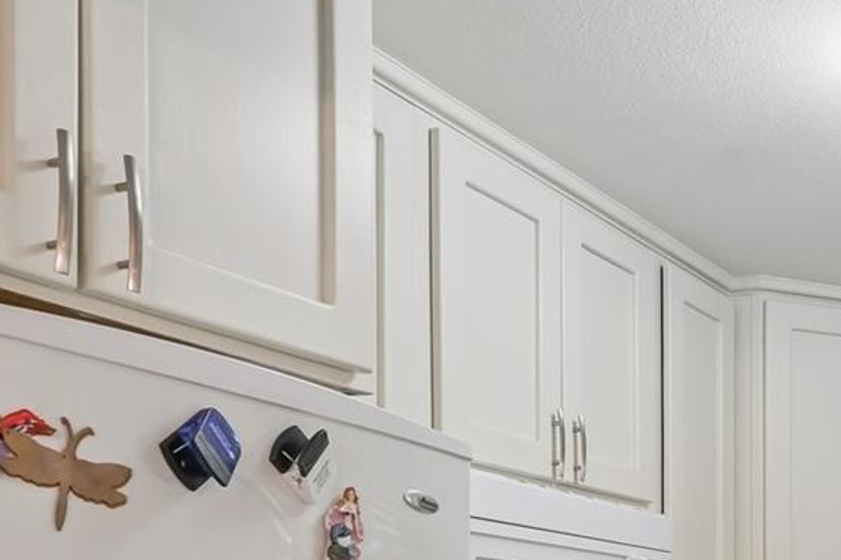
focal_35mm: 52
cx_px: 899
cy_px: 660
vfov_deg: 23.7
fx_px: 1224
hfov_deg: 33.6
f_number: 8
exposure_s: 1/20
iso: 400
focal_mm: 18.5
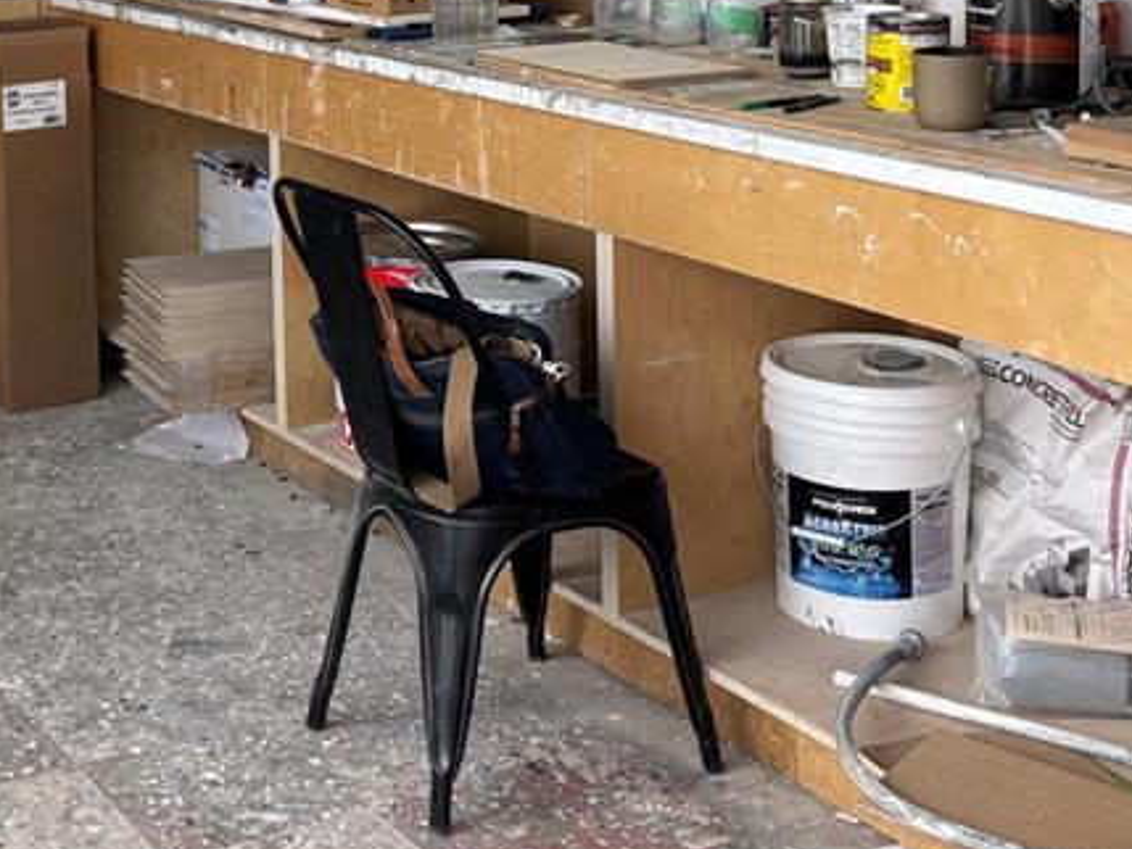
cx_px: 224
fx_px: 2028
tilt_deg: -4.9
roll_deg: +1.2
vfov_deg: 22.6
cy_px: -40
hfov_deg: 30.4
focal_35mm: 62
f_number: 1.6
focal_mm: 5.96
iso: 40
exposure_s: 1/178
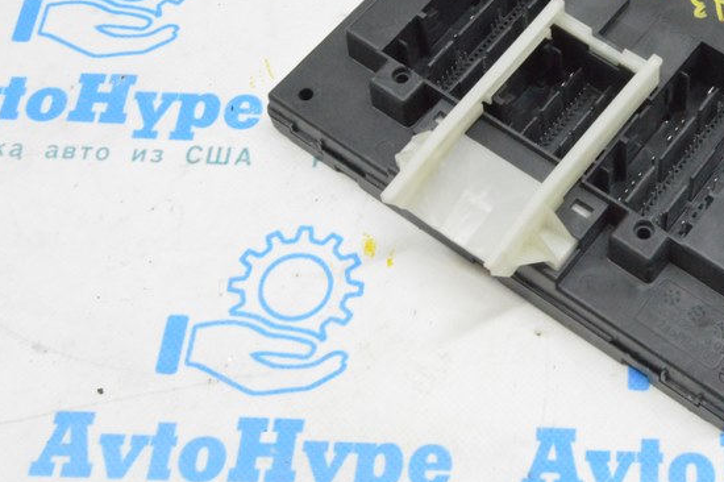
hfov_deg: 28.9
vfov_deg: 20.0
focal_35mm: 67
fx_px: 1347
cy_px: 72
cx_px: 649
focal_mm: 24
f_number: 20
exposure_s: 1/15
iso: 6400
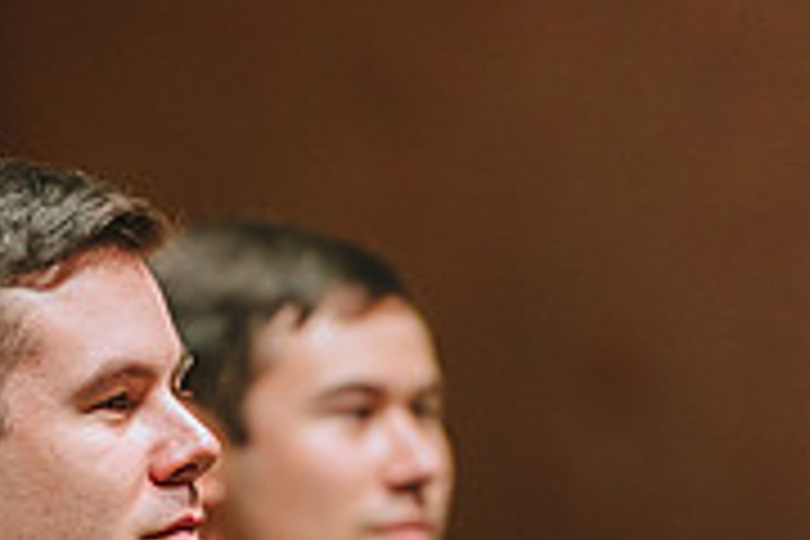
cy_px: 749
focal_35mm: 644
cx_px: 94
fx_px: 14489
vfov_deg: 2.1
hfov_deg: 3.2
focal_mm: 200
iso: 4000
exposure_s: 1/200
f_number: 2.8
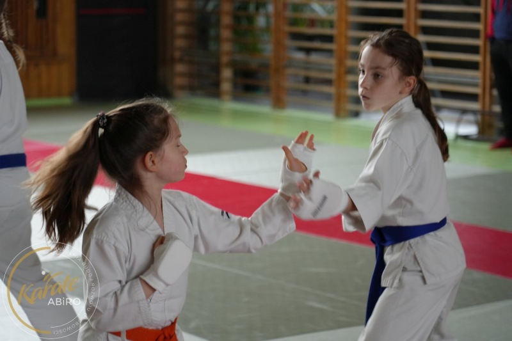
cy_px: 170
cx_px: 256
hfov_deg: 19.5
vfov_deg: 13.0
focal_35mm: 105
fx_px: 1493
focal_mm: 105
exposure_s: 1/160
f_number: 4
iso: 2500
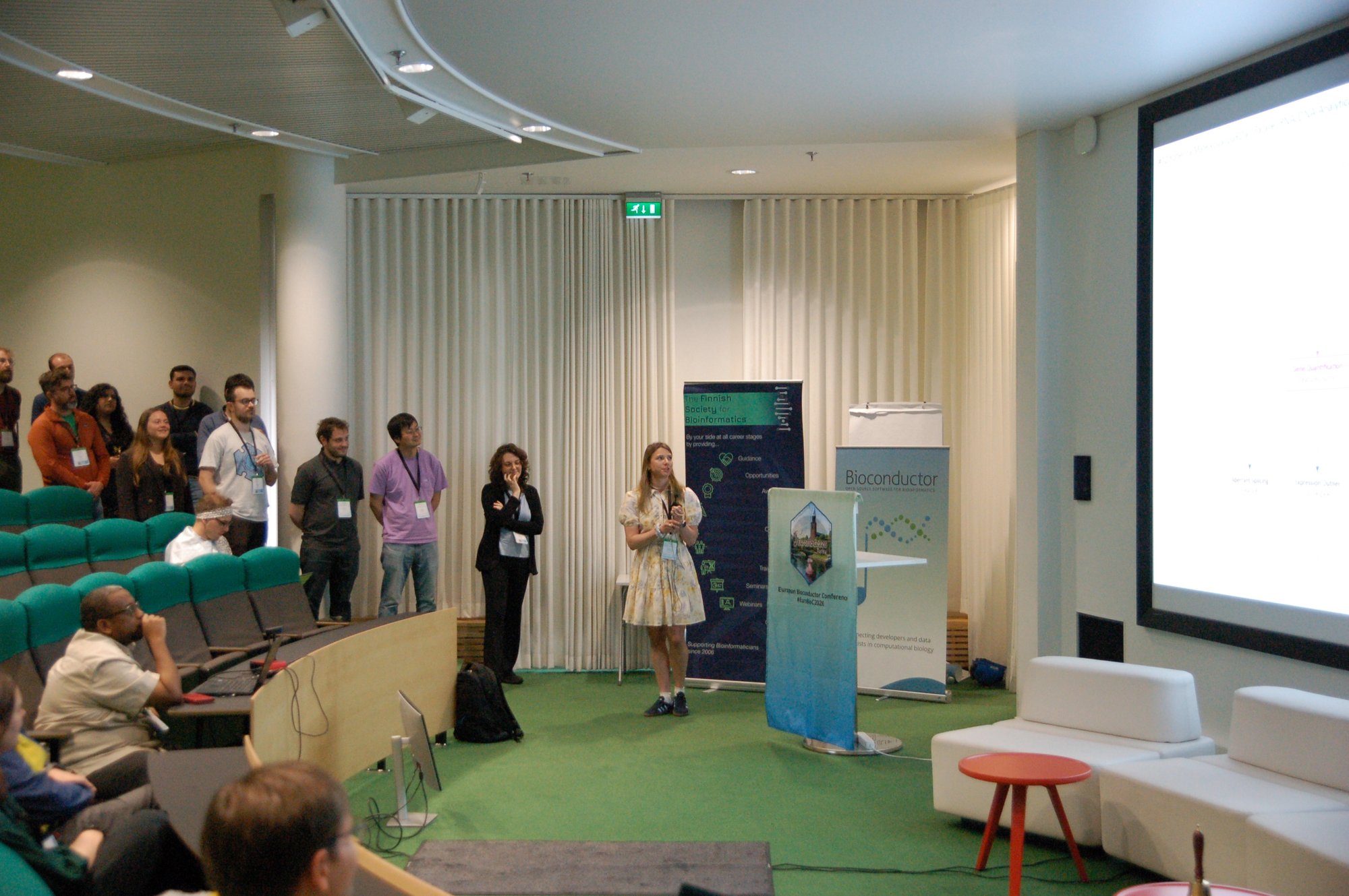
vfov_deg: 30.8
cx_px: 674
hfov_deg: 45.0
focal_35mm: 44
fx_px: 1629
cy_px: 448
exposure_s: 1/125
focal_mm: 29
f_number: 3.5
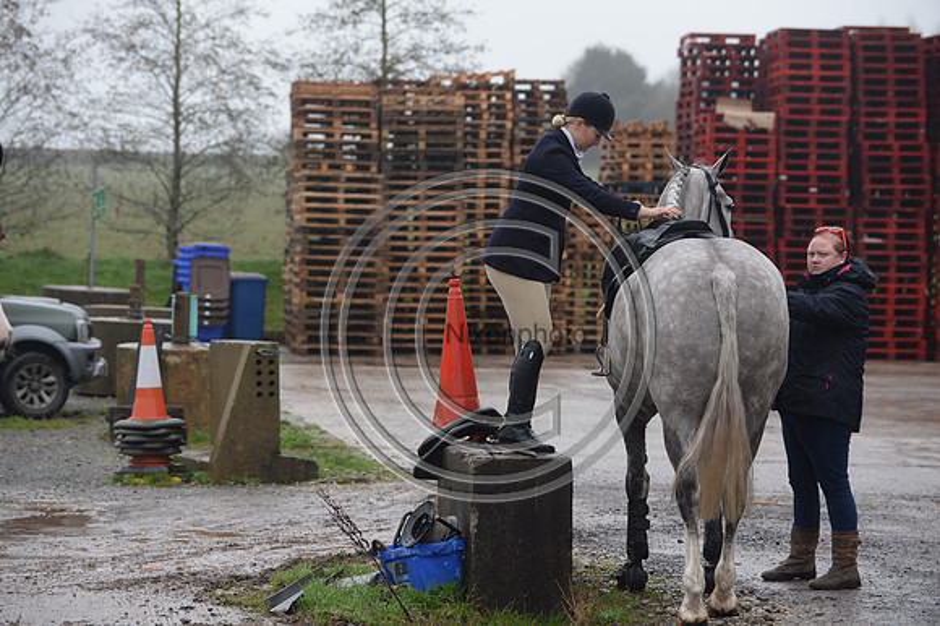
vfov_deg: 11.0
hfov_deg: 16.4
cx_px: 470
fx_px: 3262
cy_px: 313
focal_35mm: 125
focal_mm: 125
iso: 1600
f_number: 3.5
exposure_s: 1/800
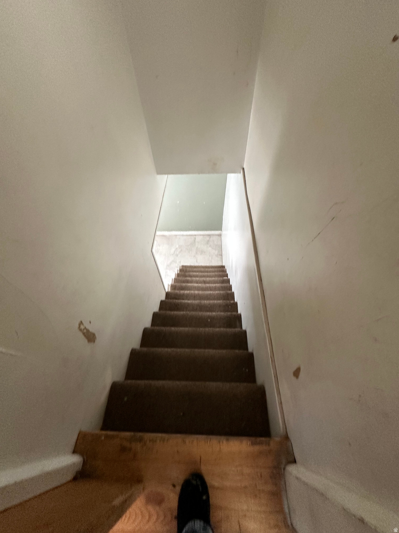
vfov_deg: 102.1
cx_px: 200
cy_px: 266
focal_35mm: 14
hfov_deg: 85.7
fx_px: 215
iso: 320
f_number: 2.2
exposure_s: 1/74
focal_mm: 2.22
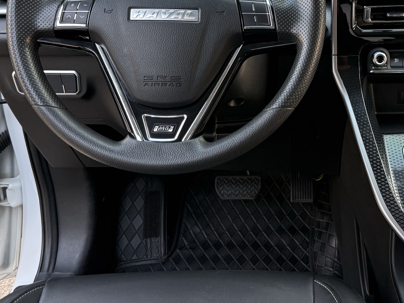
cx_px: 281
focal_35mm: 45
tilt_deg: -25.0
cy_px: 105
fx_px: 525
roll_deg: +0.9
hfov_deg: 41.3
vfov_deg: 32.0
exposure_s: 1/117
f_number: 1.78
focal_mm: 6.76
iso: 200
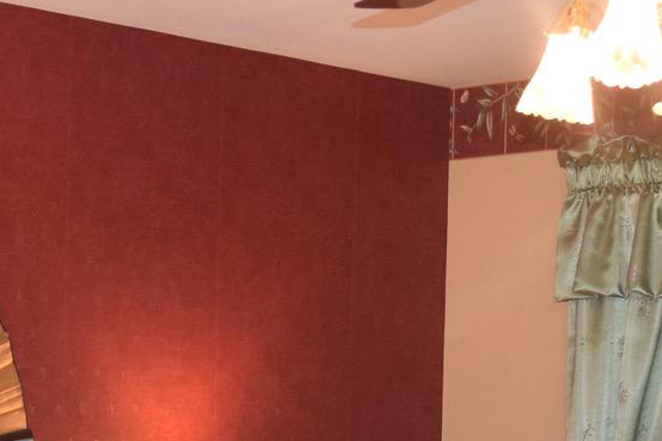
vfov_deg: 10.9
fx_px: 2243
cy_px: 632
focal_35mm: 122
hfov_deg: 16.4
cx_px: -8
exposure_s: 1/80
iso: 800
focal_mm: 22
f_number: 4.5
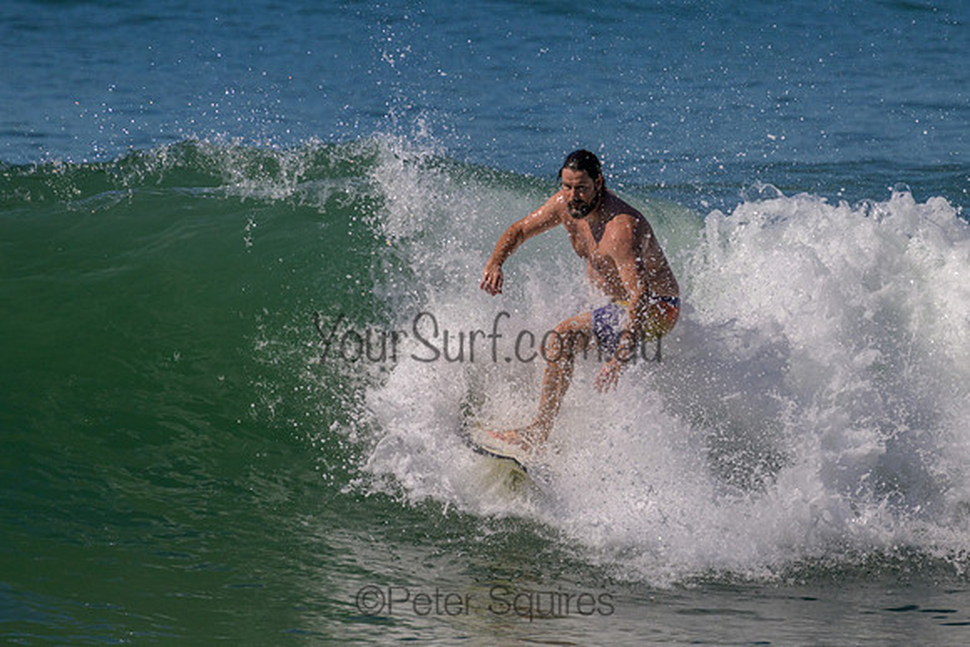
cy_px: 255
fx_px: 26115
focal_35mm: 969
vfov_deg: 1.4
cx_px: 587
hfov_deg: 2.1
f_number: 11
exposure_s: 1/2000
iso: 320
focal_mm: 800
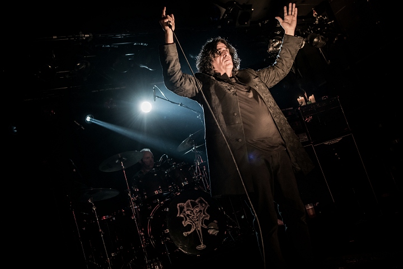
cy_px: 134
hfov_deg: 58.7
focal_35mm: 32
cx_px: 202
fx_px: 358
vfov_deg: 41.2
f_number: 2.8
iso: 1600
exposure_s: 1/100
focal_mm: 32
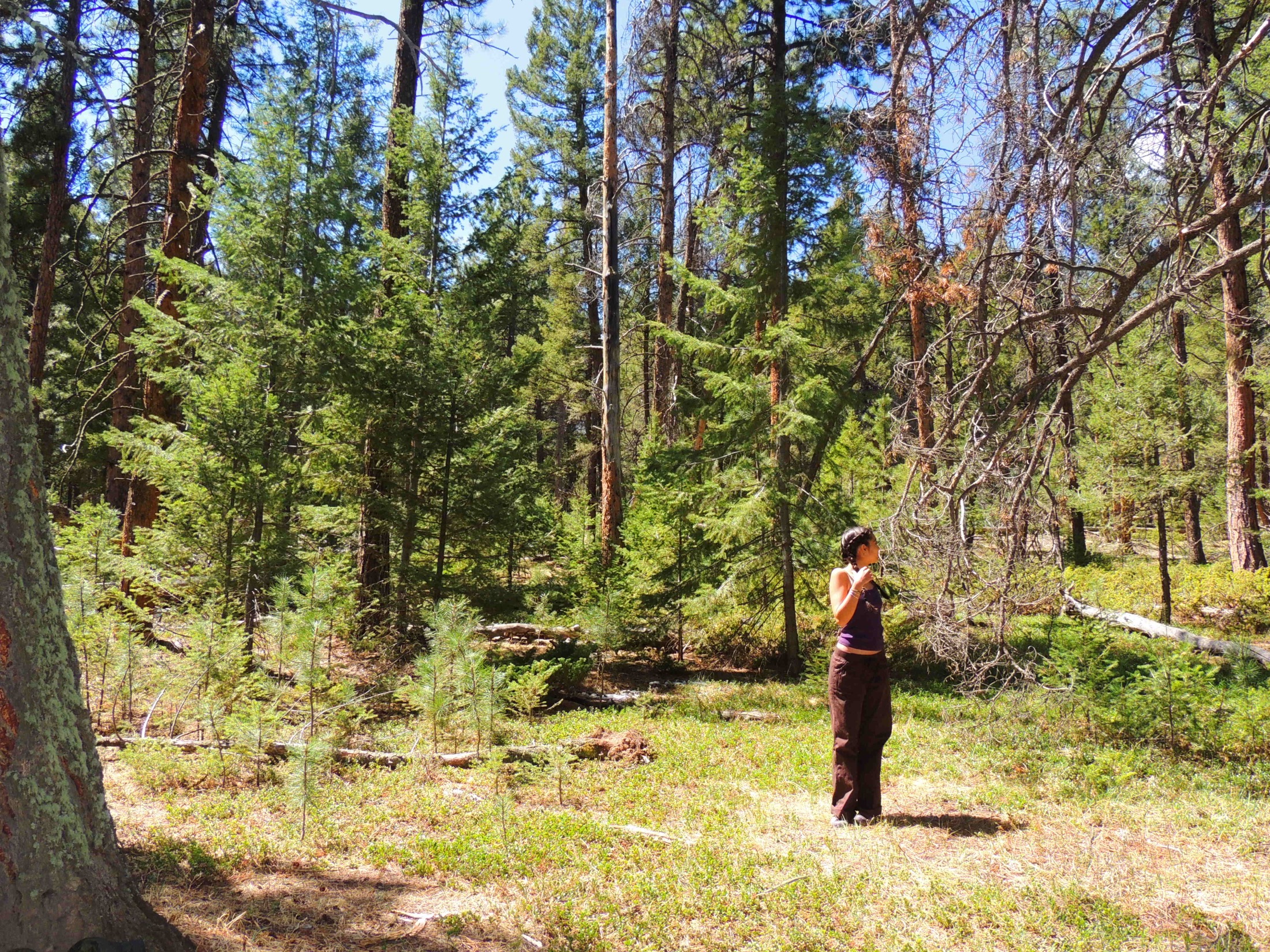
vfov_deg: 42.9
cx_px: 635
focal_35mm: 33
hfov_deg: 55.4
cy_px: 476
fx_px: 1211
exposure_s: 1/640
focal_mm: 5.8
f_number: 3.2
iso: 200
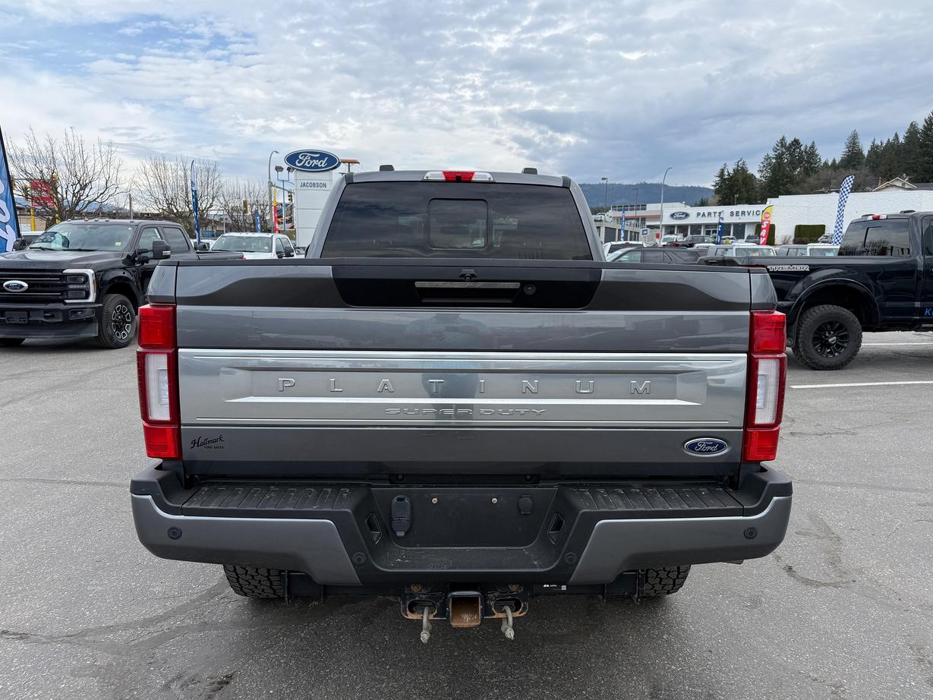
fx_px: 674
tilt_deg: -7.0
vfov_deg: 54.9
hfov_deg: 69.4
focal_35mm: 25
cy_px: 357
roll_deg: -1.7
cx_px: 468
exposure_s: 1/2445
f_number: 1.78
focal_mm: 6.76
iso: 80
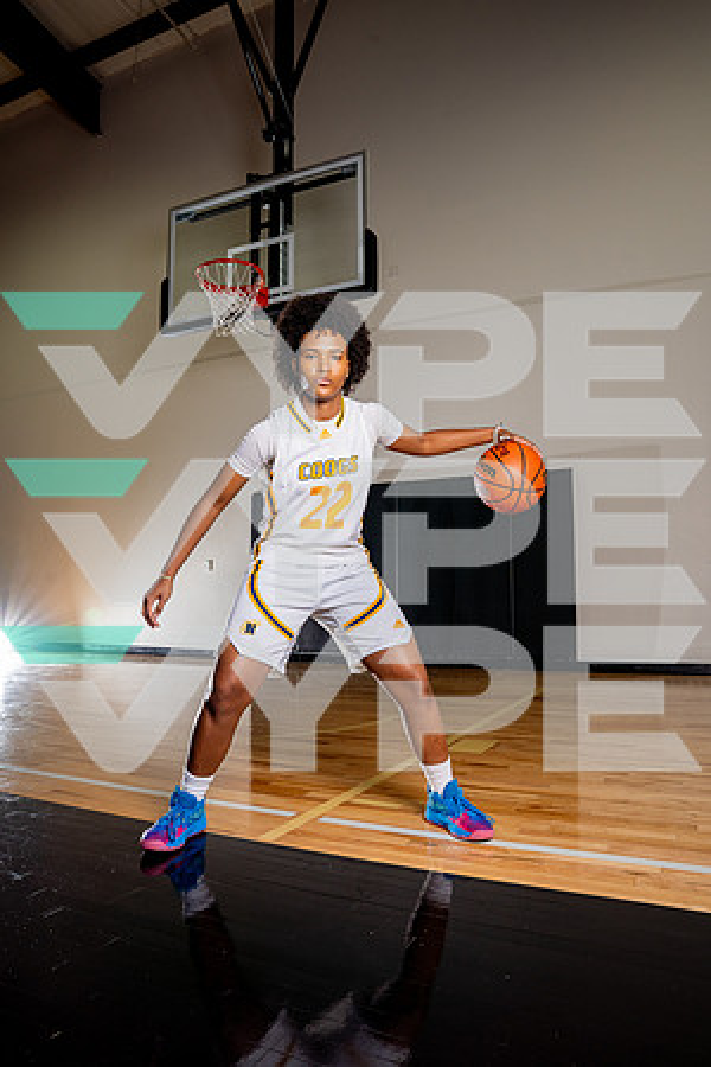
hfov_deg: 53.1
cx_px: 356
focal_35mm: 24
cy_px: 534
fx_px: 711
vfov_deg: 73.7
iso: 640
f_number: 8
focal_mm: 24
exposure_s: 1/200
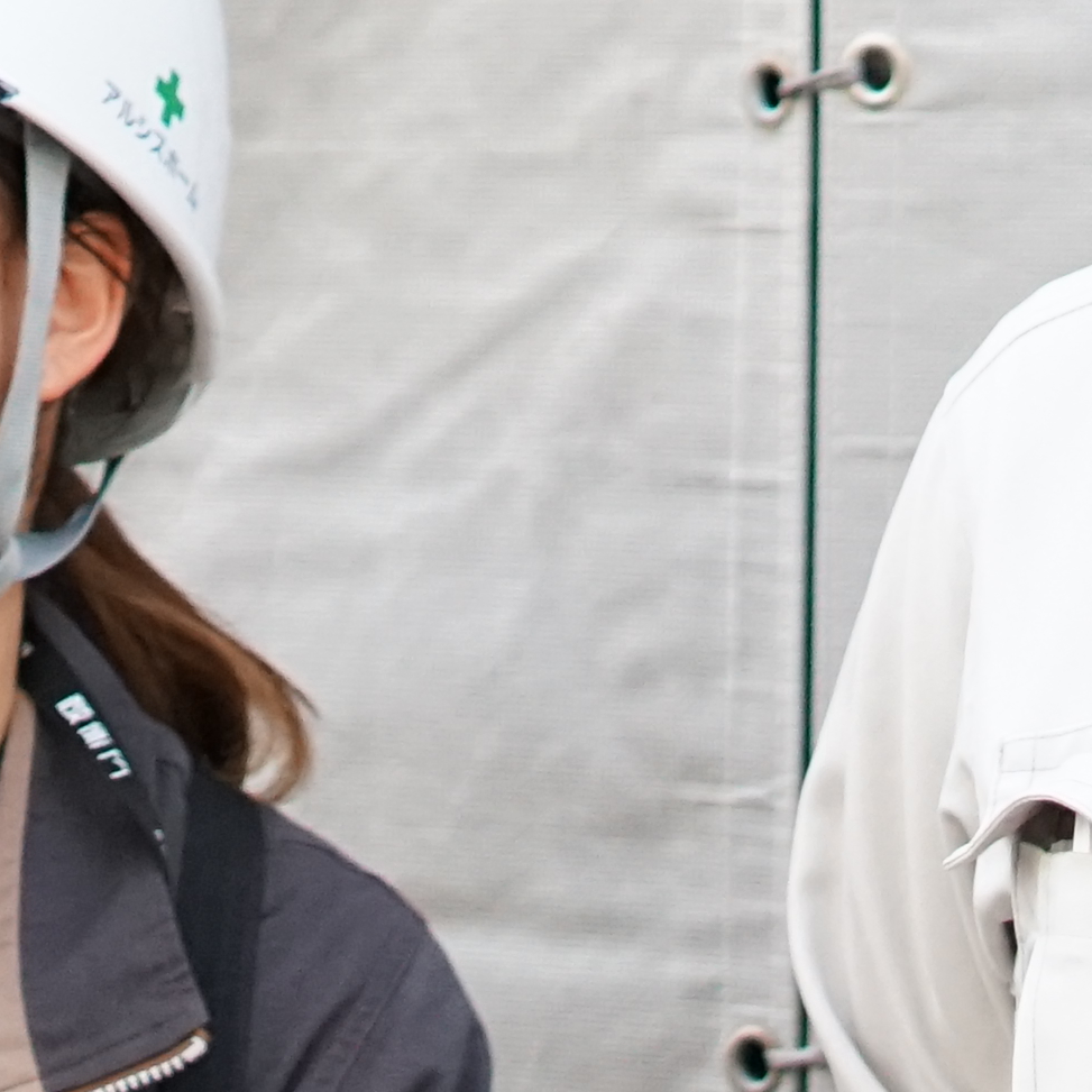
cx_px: -483
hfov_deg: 6.6
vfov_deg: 6.7
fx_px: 9351
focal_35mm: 262
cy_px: 360
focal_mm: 50
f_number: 2.2
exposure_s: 1/8000
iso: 3200
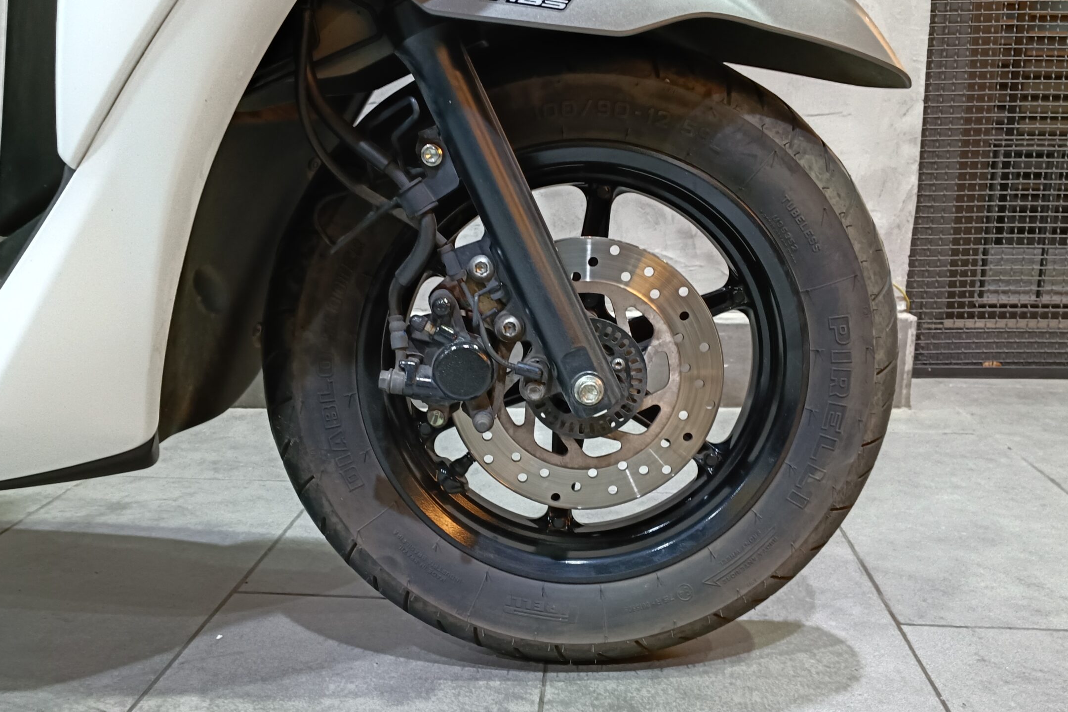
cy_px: 361
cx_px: 522
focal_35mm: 32
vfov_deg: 41.1
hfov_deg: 58.7
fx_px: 949
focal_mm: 4.81
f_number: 1.8
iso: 1271
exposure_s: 1/40
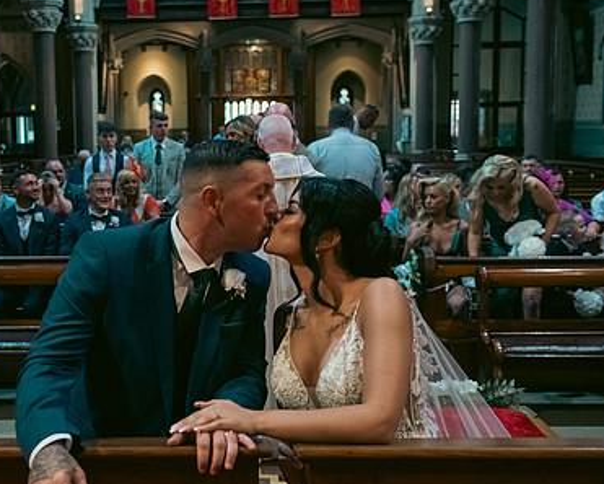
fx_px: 840
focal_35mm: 47
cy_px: 237
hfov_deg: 39.0
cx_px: 189
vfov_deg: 32.1
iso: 1000
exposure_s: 1/160
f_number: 3.5
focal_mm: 32
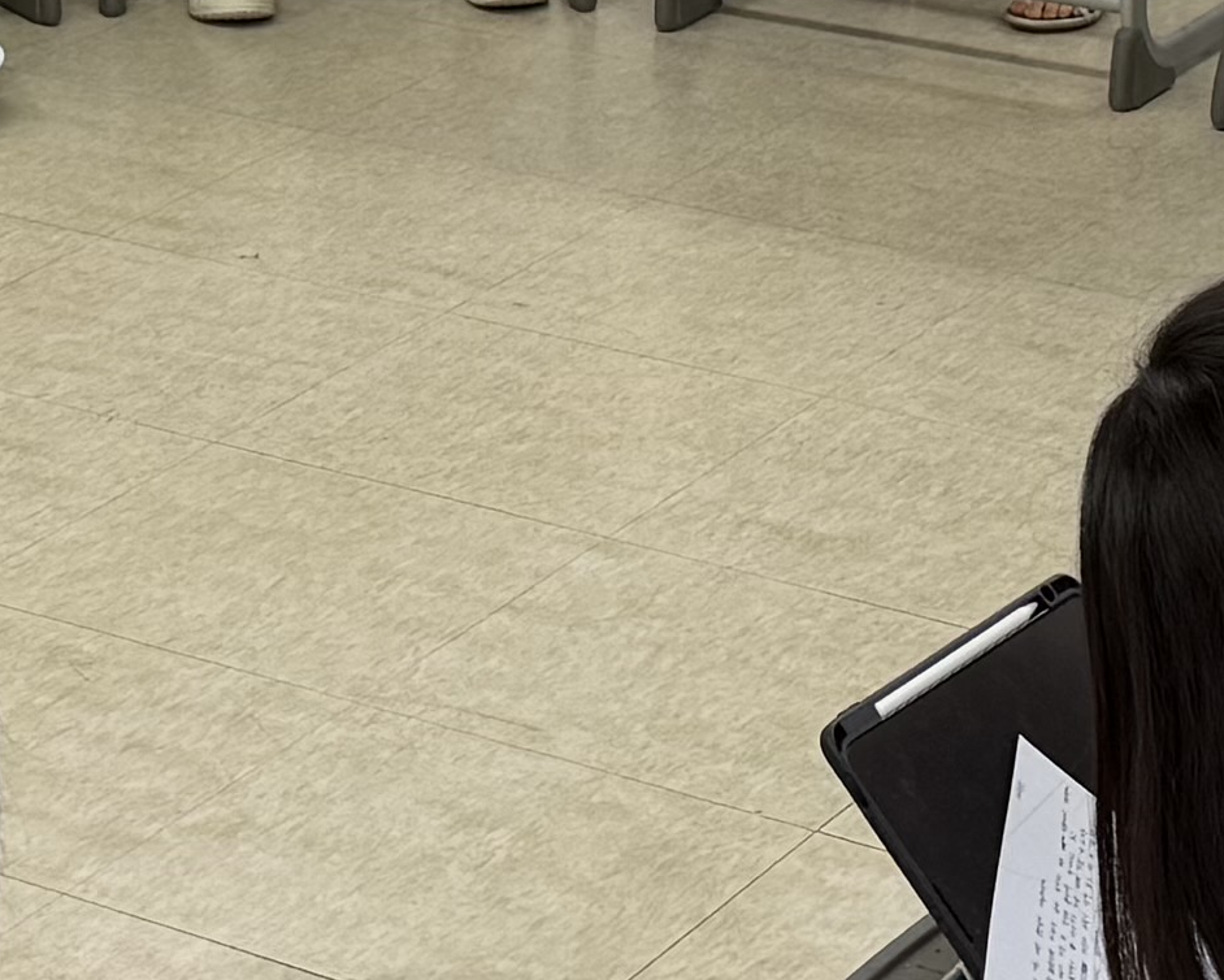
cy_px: -333
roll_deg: +0.7
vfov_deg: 10.6
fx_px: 5145
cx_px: 45
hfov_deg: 13.4
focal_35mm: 142
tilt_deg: -12.6
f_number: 1.78
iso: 80
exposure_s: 1/120
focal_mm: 6.76
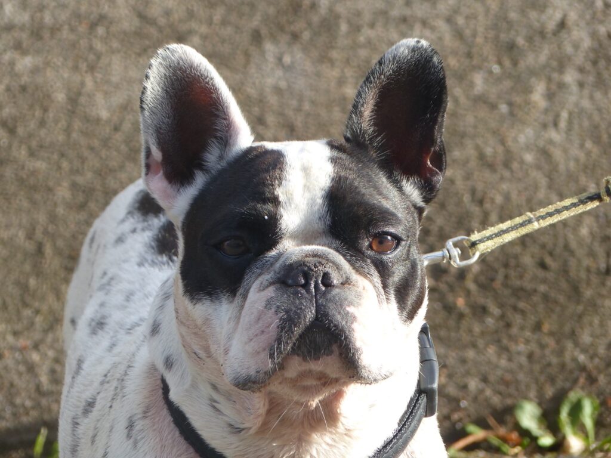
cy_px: 229
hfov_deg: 3.7
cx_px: 306
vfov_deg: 2.8
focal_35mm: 535
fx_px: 9443
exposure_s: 1/160
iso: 100
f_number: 4
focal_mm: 96.3
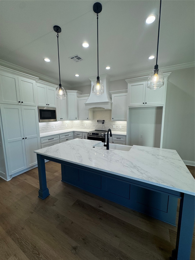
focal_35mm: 14
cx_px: 98
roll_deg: +0.1
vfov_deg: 102.1
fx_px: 105
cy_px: 130
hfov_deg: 85.7
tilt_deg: -7.3
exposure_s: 1/120
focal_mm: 2.22
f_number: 2.2
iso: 64
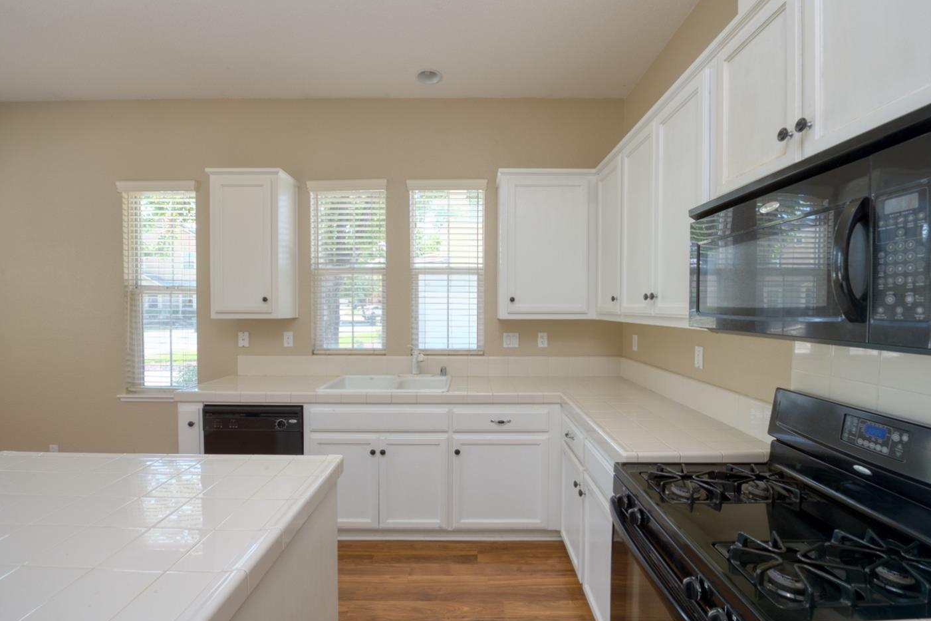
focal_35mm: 15
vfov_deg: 77.2
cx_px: 477
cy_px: 327
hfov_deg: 100.4
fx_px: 388
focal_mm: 14
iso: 400
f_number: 10
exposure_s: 1/25
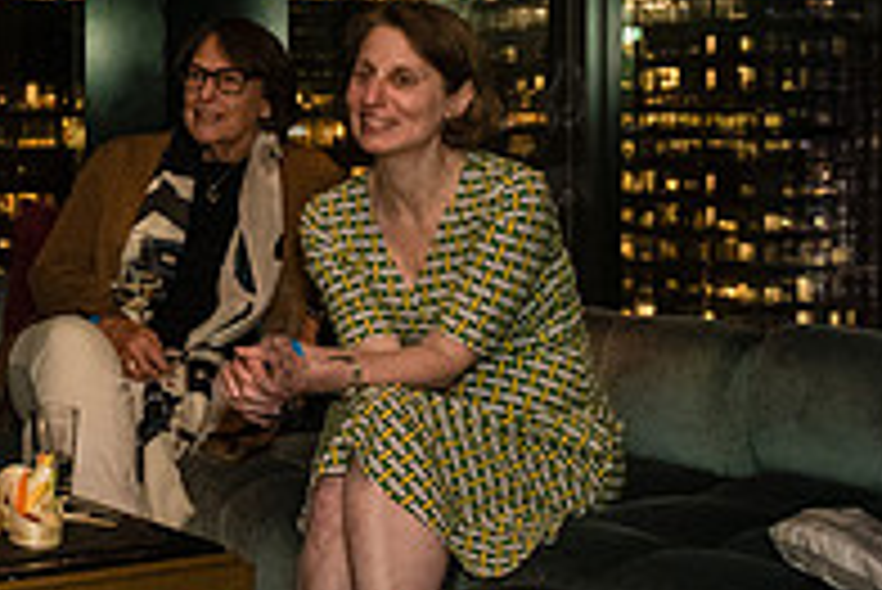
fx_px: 1765
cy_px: 128
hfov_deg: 24.1
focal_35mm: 72
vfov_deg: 18.8
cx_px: -306
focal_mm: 24
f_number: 4
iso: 6400
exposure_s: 1/200
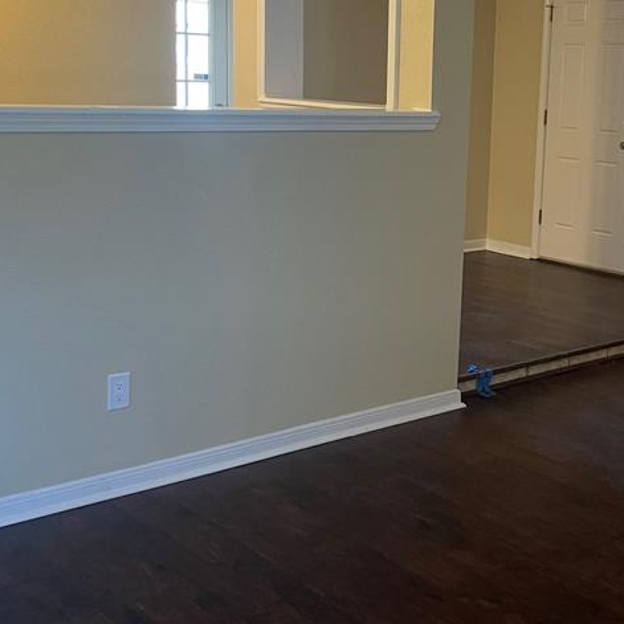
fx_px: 979
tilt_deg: -9.7
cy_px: 233
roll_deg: -1.8
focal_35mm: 48
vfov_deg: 35.2
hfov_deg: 35.1
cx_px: 400
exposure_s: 1/60
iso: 320
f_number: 1.6
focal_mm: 5.1
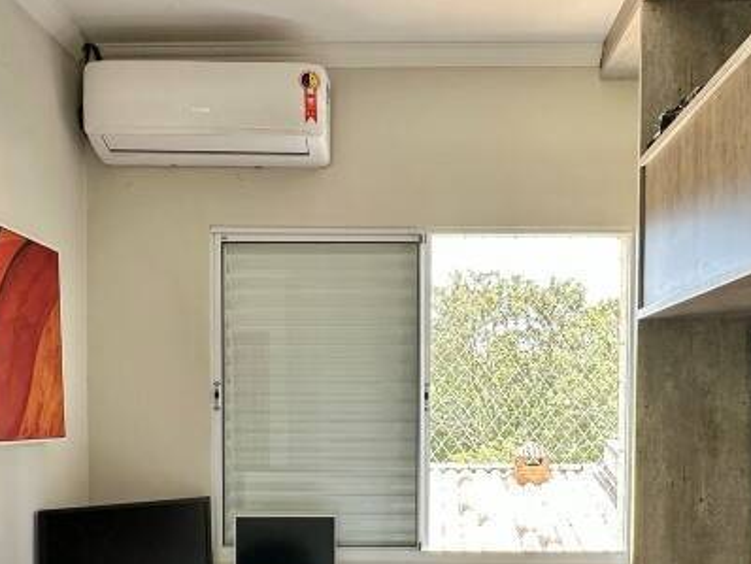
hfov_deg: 51.3
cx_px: 406
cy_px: 436
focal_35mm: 36
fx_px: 781
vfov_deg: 38.5
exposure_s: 1/103
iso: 40
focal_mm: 2.22
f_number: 2.2
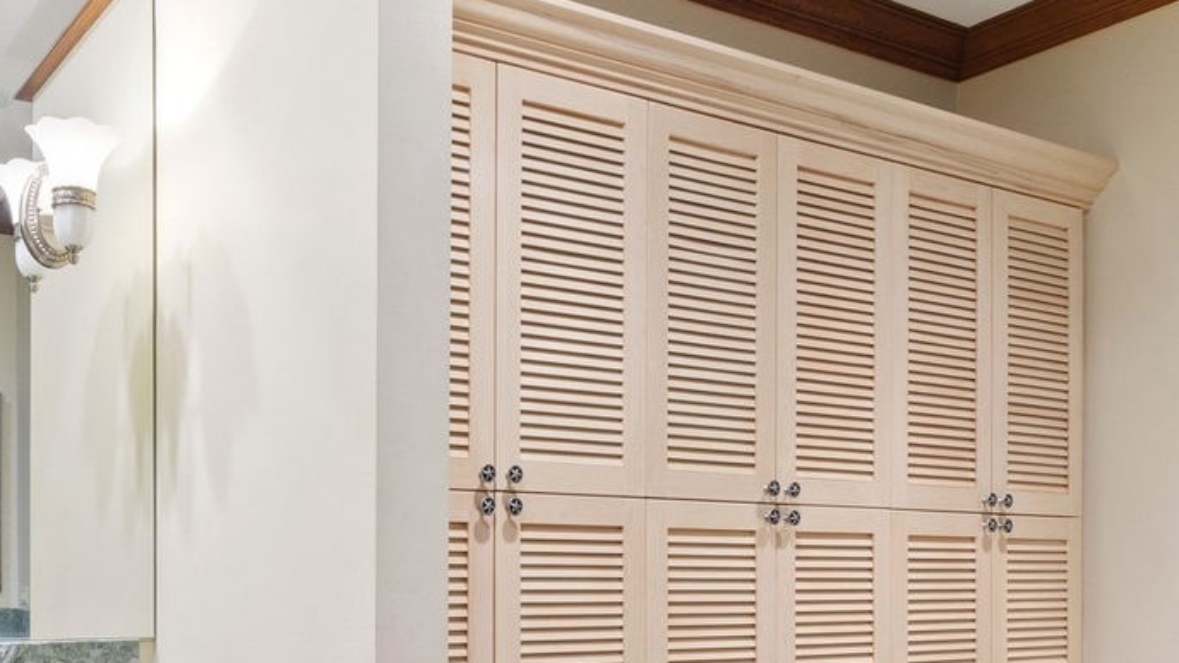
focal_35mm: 37
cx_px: 348
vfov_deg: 30.8
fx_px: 1157
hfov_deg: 52.4
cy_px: 570
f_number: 8
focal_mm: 10
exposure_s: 3
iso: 200
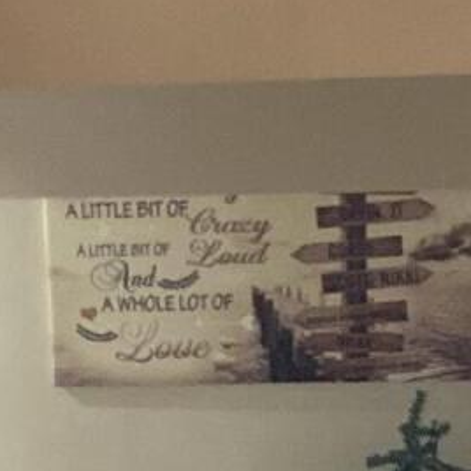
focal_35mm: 185
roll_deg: +2.2
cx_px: 160
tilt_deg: -27.2
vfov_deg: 9.4
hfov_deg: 9.4
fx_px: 2848
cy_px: 457
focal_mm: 3.99
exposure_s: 1/30
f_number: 1.8
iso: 640
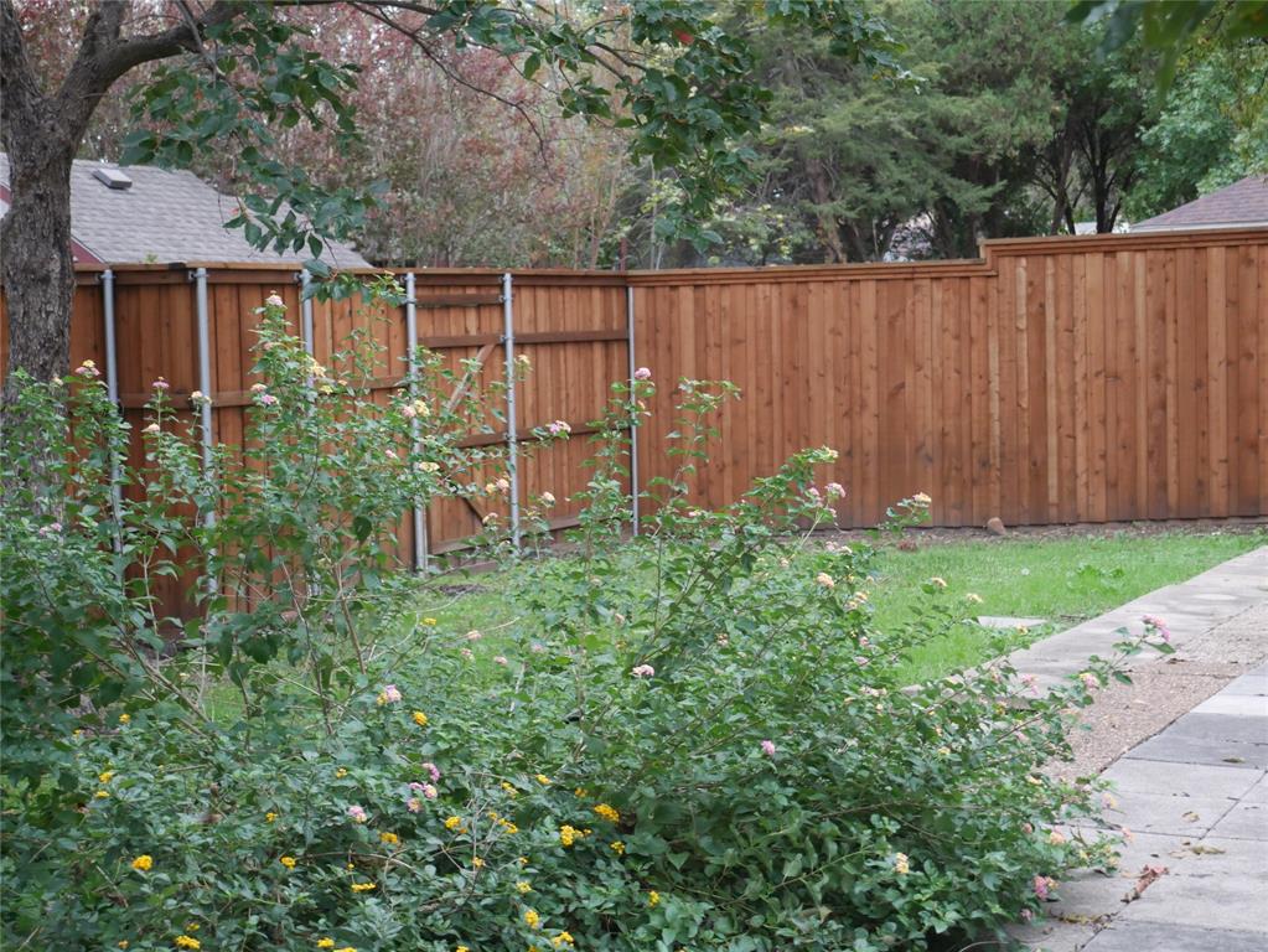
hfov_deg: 31.2
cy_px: 476
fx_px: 2272
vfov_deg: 23.7
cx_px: 634
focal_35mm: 62
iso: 1600
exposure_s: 1/80
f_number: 5.4
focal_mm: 31
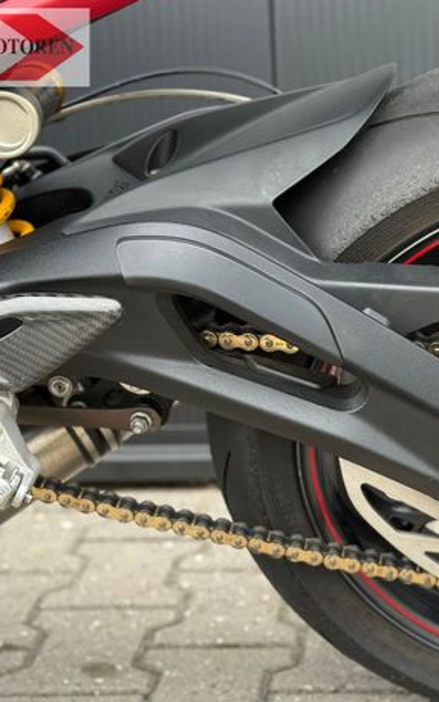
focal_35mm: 71
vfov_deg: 29.0
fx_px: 1359
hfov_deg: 18.2
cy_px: 352
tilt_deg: -12.1
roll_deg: +1.6
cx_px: 356
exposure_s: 1/242
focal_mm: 6.76
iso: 100
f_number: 1.78
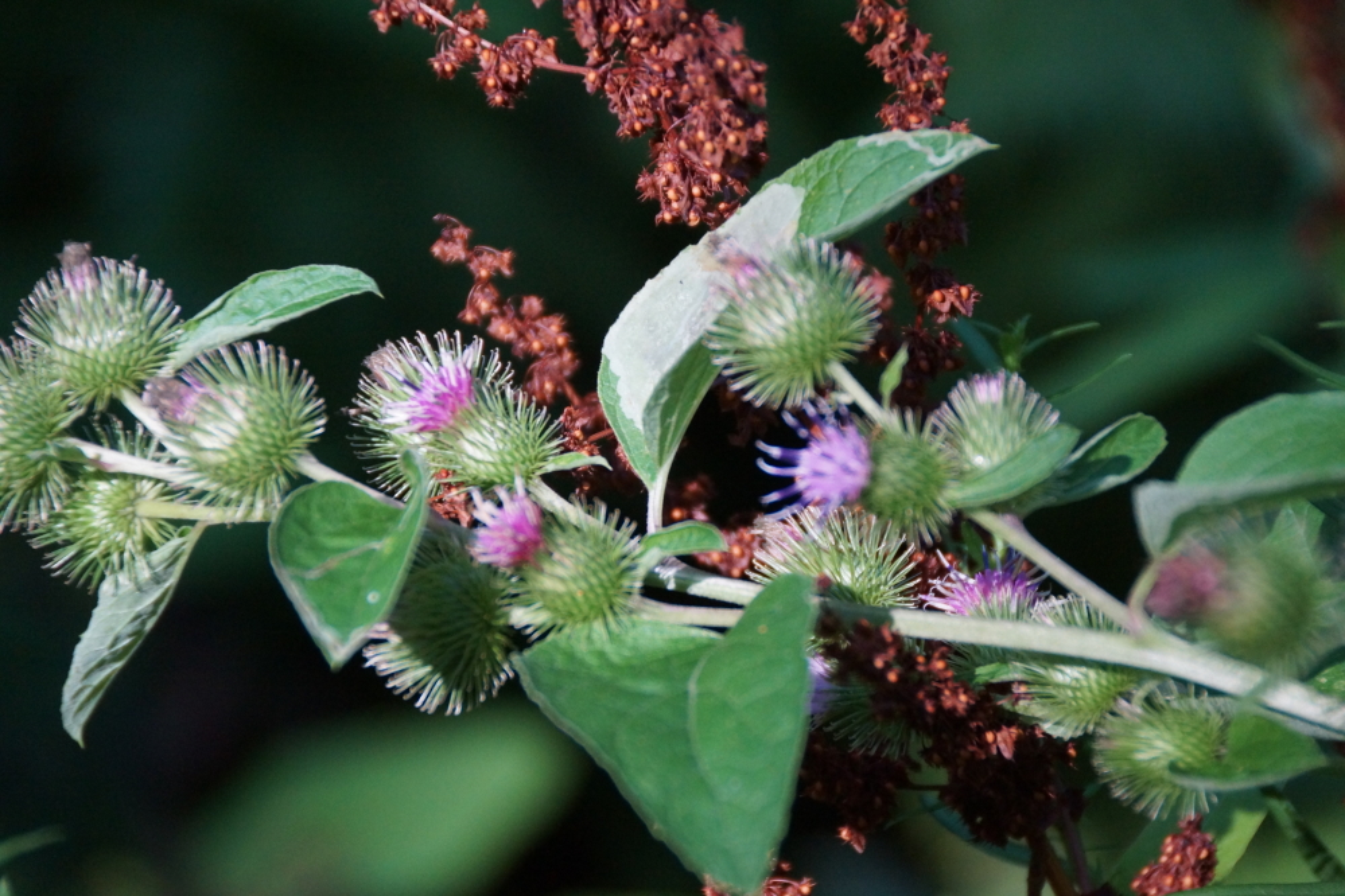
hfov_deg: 5.5
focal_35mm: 375
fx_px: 14009
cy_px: 448
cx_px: 672
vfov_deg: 3.7
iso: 1600
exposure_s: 1/250
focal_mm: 250
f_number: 6.3
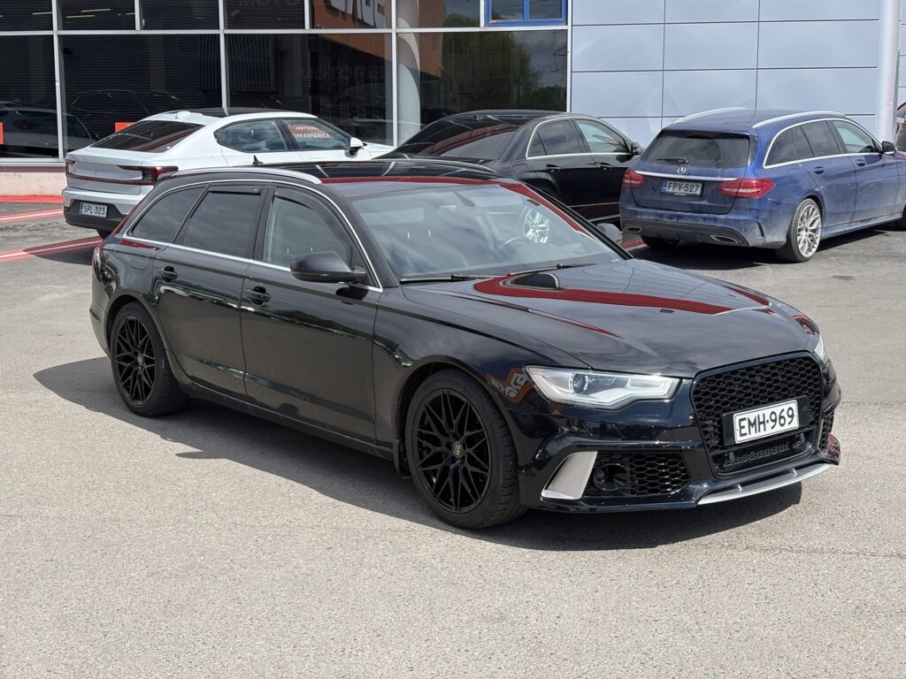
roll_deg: +0.5
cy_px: 340
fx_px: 1361
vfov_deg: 28.0
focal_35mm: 52
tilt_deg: -8.3
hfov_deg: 36.8
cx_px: 453
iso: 50
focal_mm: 5.96
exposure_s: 1/1799
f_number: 1.6
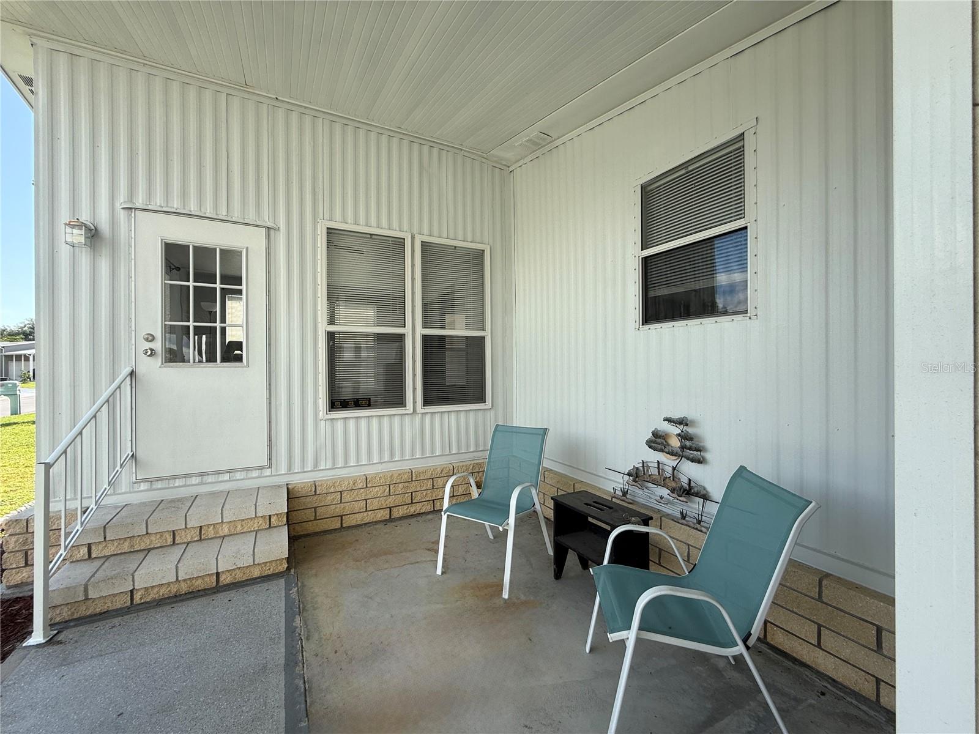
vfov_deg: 85.7
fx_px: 396
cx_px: 490
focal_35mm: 14
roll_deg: -0.3
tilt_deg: +0.8
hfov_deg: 102.1
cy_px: 367
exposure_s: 1/506
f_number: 2.2
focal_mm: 2.22
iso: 50
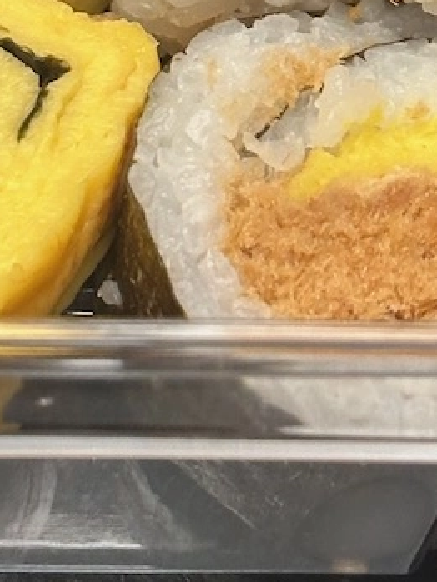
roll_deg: -2.0
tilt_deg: -43.7
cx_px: 75
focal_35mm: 176
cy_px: -257
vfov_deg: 10.9
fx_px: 2961
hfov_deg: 8.4
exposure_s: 1/60
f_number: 1.8
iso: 200
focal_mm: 6.9
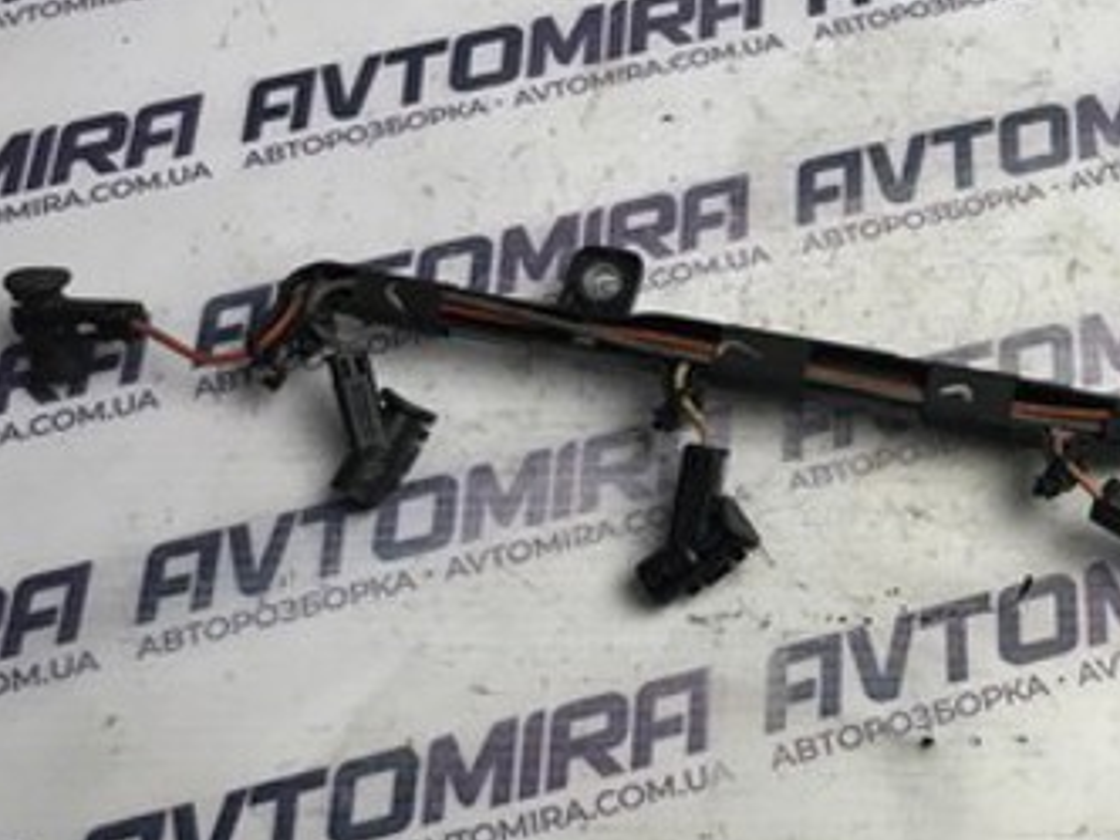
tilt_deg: -64.4
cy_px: 425
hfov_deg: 33.6
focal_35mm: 54
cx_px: 1015
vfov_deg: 27.0
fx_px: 1747
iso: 32
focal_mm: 3.99
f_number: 1.8
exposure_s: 1/100
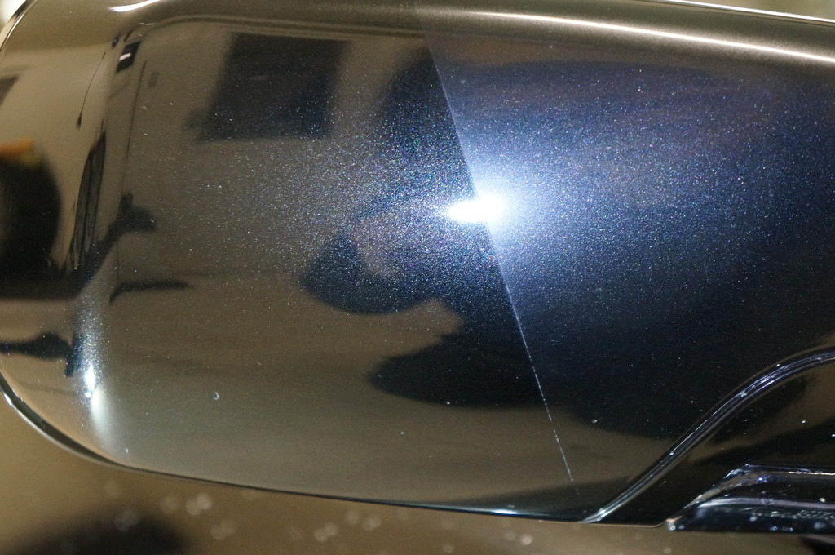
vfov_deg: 16.5
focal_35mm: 82
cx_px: 418
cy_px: 278
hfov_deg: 24.6
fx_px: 1911
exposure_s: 1/100
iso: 2500
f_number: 5.6
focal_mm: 55
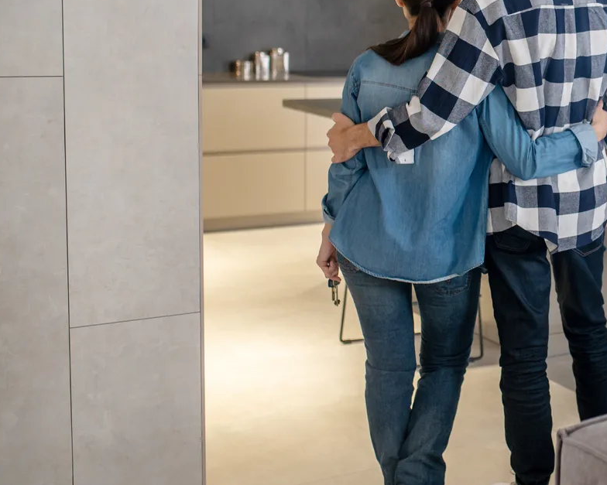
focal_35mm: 68
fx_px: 1221
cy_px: 146
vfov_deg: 22.3
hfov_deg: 26.3
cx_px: 619
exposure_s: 1/200
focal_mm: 35
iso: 640
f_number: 2.2
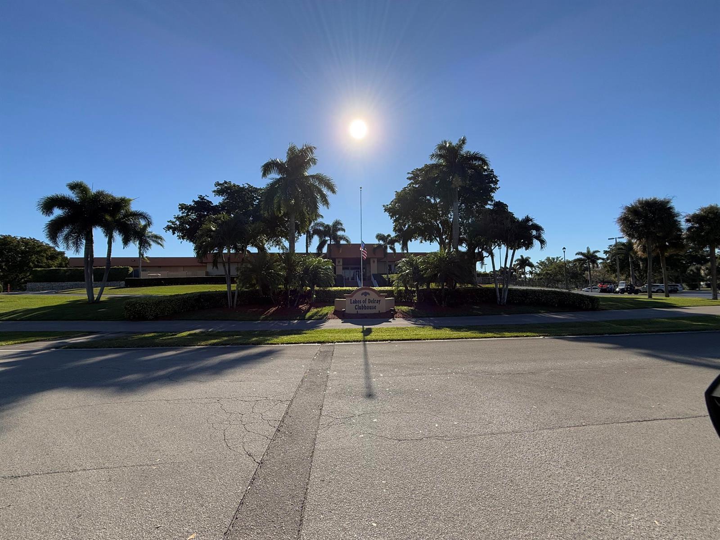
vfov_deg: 85.7
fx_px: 291
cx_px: 360
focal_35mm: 14
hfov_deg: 102.1
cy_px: 270
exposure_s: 1/2165
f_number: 2.2
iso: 50
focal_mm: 2.22
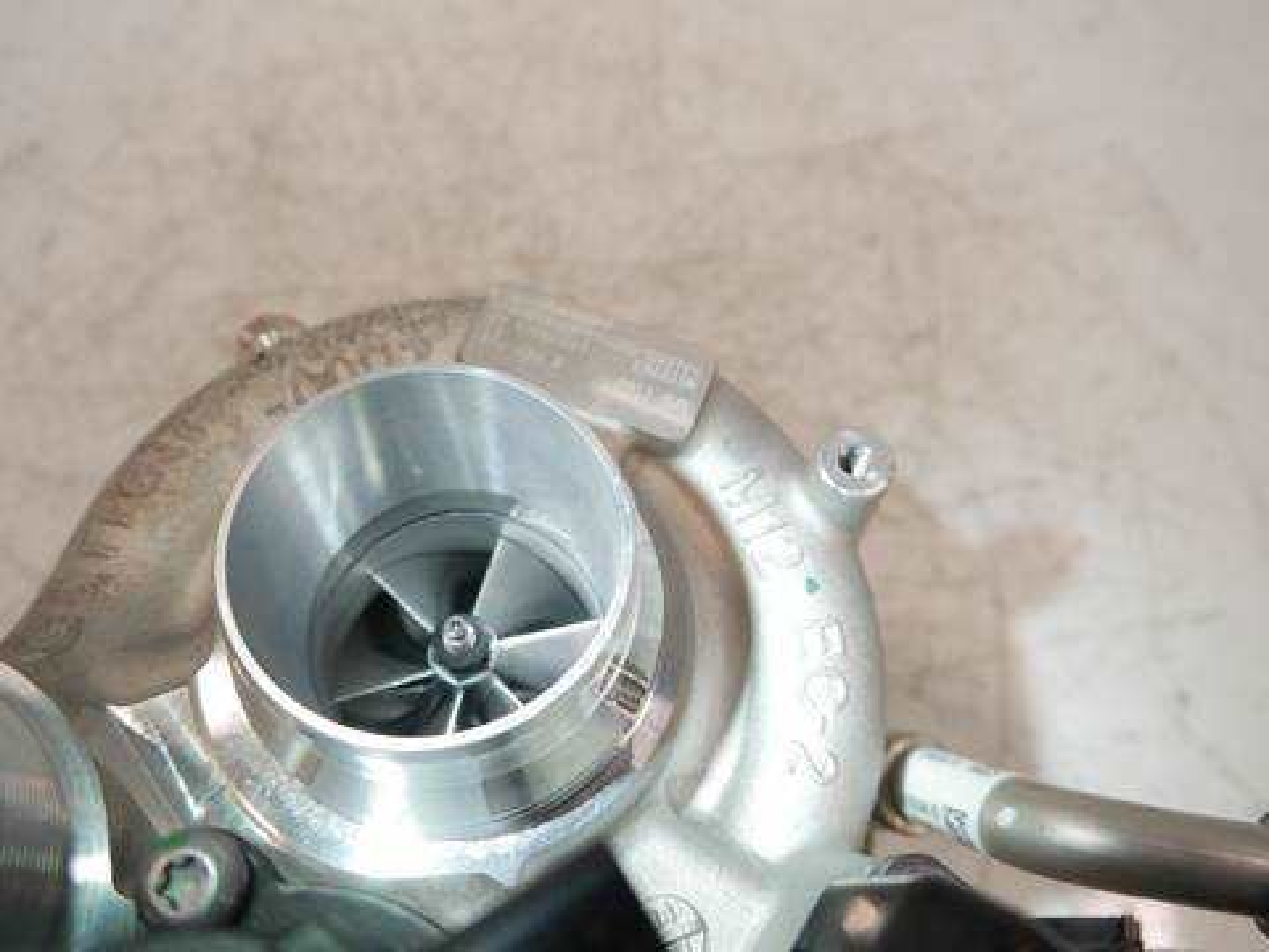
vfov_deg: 46.8
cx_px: 634
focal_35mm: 30
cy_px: 476
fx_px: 1100
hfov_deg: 60.0
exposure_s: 1/60
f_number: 3.6
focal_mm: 15
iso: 250
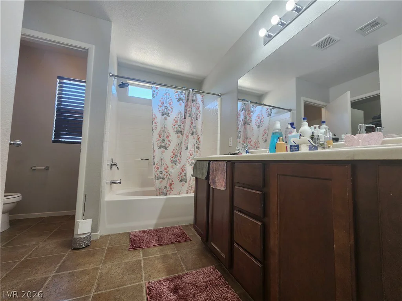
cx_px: 201
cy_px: 150
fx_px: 151
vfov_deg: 89.9
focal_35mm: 13
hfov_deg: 106.2
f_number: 2.2
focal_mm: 2.2
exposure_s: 1/60
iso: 125
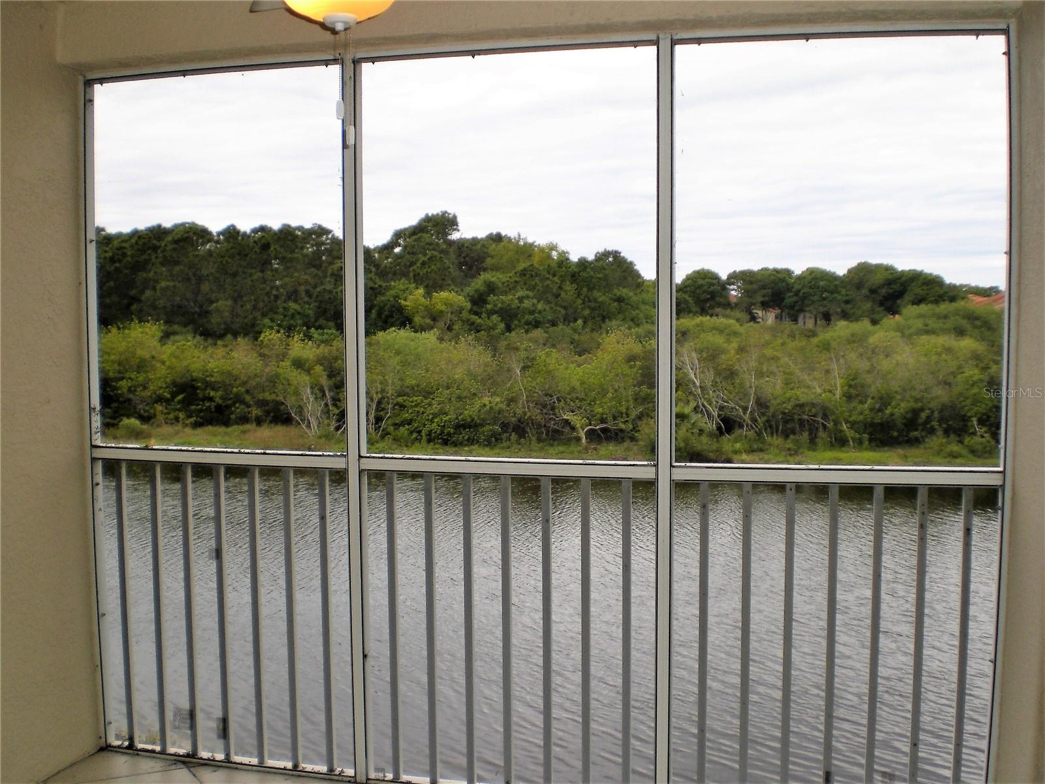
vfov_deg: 37.7
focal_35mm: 38
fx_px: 1147
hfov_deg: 49.0
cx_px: 522
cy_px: 392
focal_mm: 6.3
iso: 50
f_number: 3.1
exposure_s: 1/200
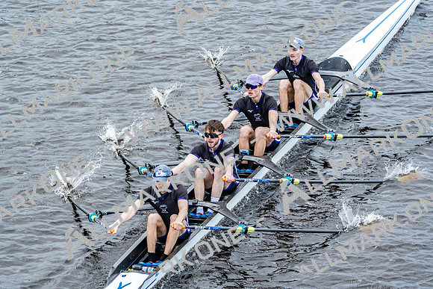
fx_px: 3332
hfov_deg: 7.4
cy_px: 144
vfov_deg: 5.0
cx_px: 216
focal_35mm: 277
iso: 1600
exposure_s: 1/1250
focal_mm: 277
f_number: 5.6
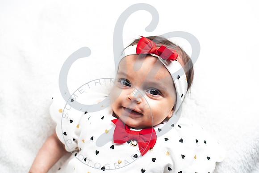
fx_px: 360
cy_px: 86
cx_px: 130
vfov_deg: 27.0
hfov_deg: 39.6
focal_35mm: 50
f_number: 2.8
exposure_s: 1/200
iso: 64
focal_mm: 50
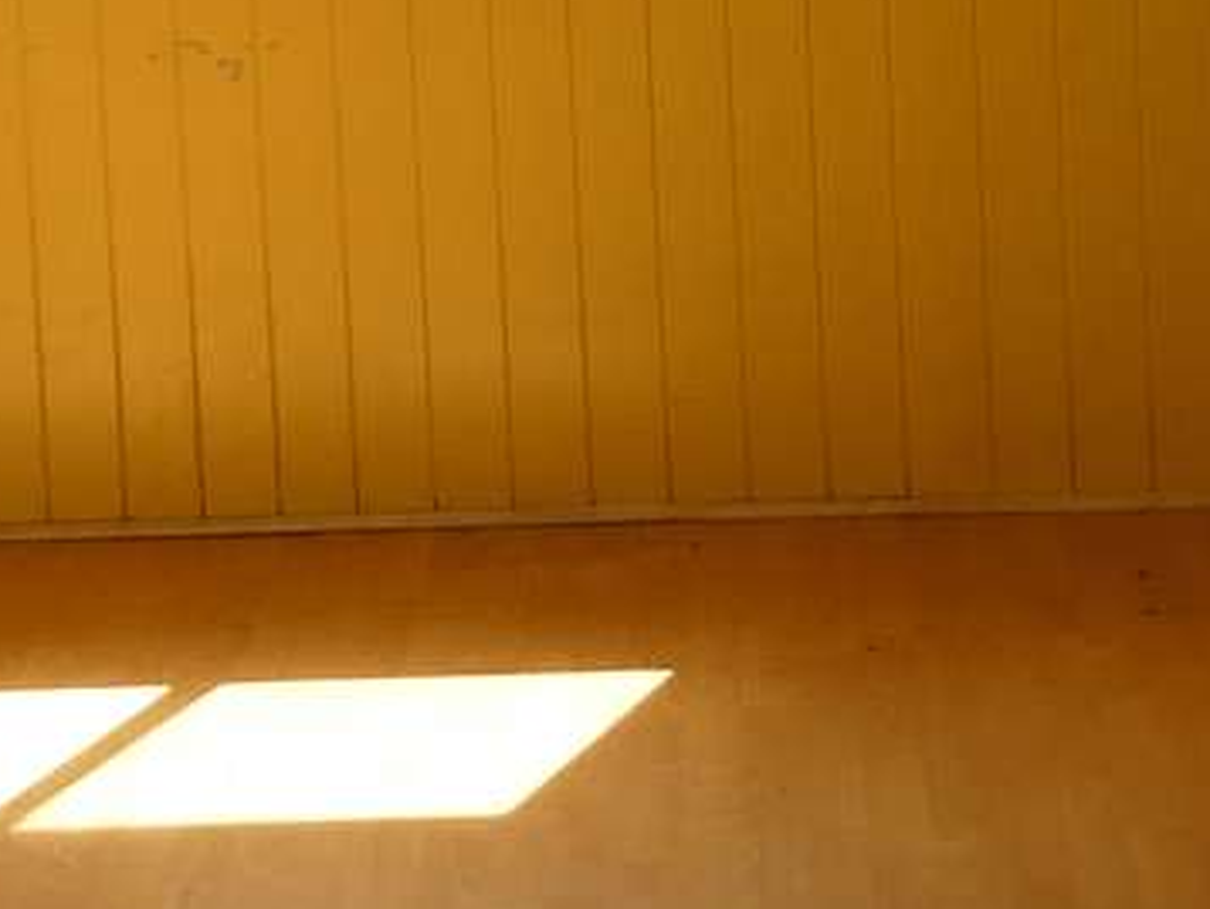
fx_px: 4511
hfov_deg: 15.2
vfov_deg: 11.1
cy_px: -353
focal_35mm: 129
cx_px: 271
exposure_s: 1/160
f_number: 3.3
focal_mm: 4.3
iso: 80
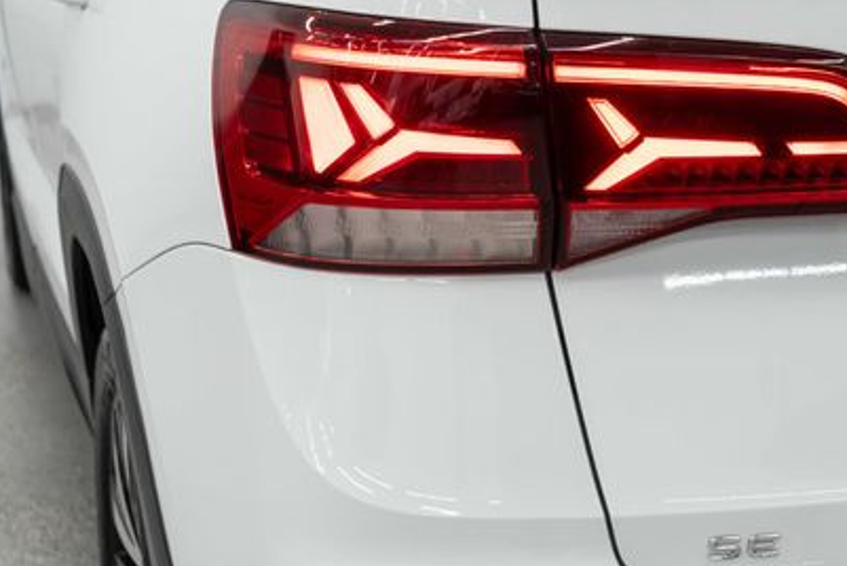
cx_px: 587
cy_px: 259
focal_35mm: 67
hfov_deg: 29.8
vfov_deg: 20.3
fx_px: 1577
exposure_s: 1/40
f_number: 3.5
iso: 200
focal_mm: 28
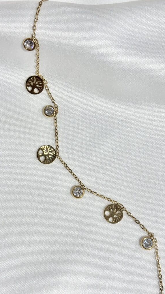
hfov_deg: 21.1
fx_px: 444
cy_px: 147
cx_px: 85
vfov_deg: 36.6
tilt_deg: -71.2
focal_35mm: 57
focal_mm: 5.96
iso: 32
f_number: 1.6
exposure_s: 1/347
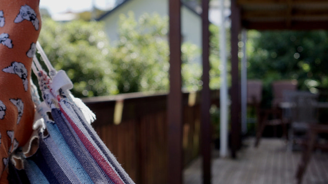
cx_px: 184
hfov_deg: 28.6
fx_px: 644
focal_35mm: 74
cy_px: 64
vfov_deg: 16.3
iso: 100
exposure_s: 1/200
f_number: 4.5
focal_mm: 35
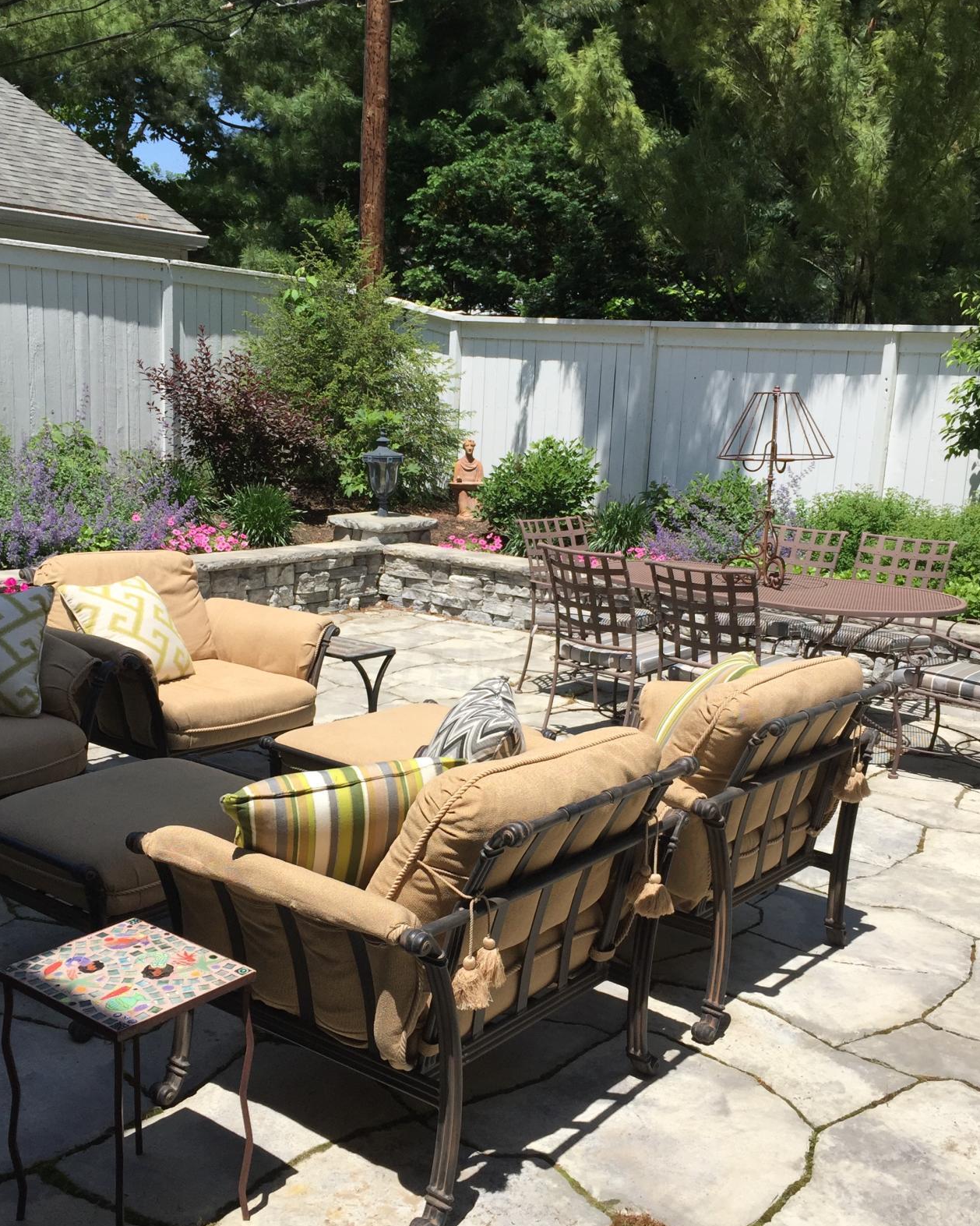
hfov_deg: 41.1
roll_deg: -2.6
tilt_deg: -12.1
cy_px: 664
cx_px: 471
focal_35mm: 36
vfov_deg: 50.2
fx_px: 1305
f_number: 2.2
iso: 32
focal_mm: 4.15
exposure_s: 1/2083
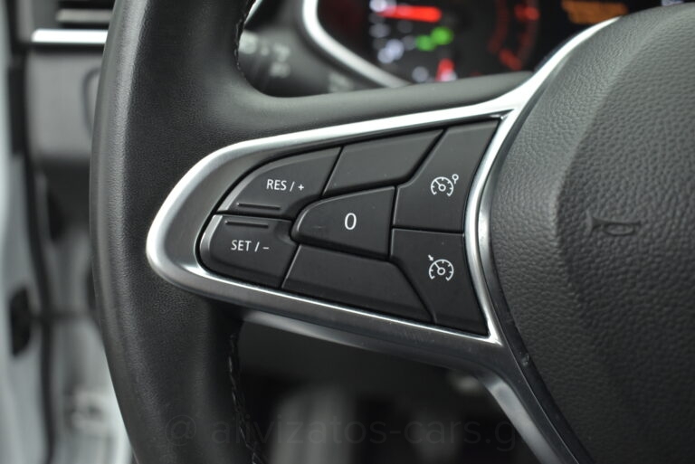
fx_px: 695
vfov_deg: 36.9
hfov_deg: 53.1
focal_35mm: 36
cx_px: 348
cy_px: 232
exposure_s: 1/50
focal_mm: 24
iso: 1600
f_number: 4
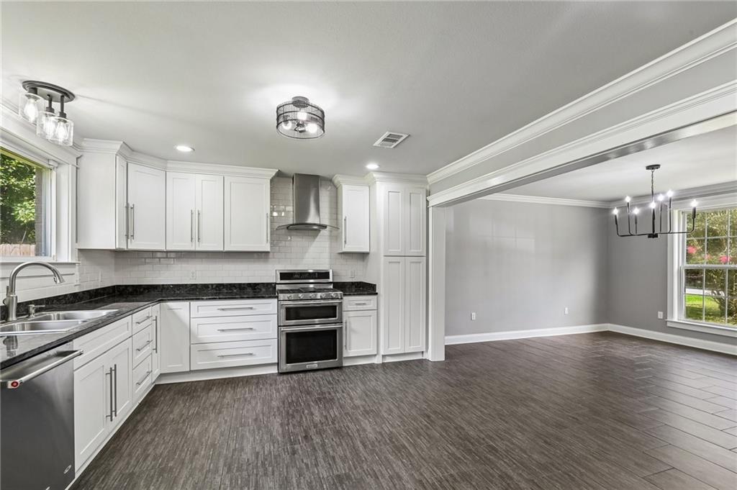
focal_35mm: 16
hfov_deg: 96.8
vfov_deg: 73.7
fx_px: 327
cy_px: 245
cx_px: 368
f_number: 11
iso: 400
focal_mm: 16
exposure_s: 1/15
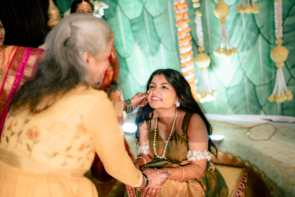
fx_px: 287
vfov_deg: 37.9
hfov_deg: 54.4
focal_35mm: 35
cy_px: 98
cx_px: 148
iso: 320
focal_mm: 35
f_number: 1.4
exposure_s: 1/320
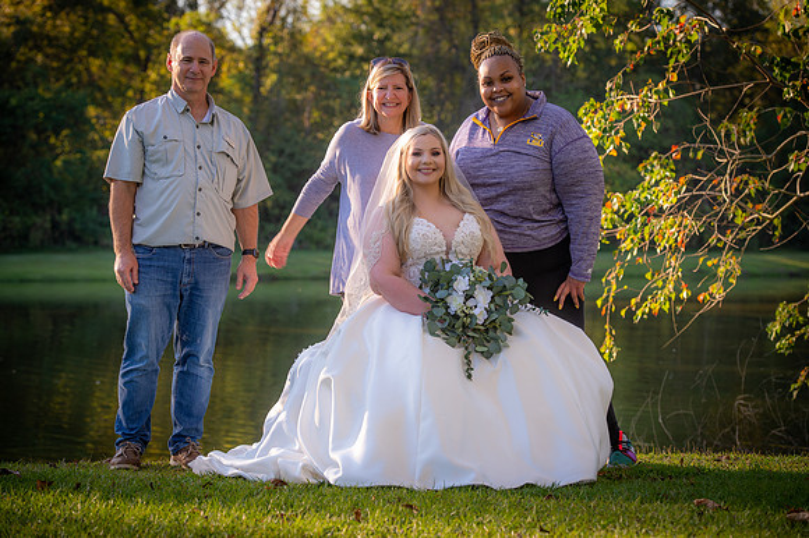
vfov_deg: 13.7
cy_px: 269
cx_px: 404
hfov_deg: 20.4
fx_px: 2246
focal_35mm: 100
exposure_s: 1/160
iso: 125
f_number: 5
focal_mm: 100
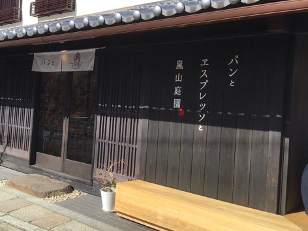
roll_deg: -3.2
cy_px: 103
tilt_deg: -0.6
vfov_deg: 34.3
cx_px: 128
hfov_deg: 44.6
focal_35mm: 42
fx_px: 374
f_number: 2.4
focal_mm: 3.3
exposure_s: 1/947
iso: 25
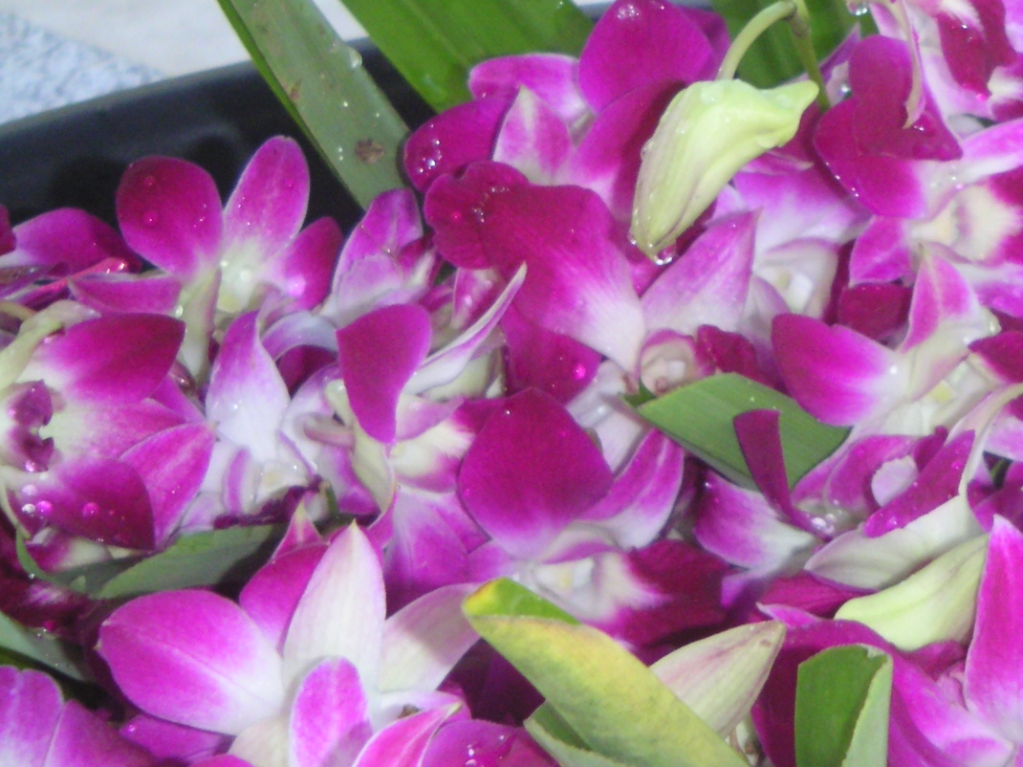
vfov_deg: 8.9
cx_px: 743
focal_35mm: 166
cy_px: 419
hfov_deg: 11.9
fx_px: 4905
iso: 200
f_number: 3.7
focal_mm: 14.4
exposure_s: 1/111
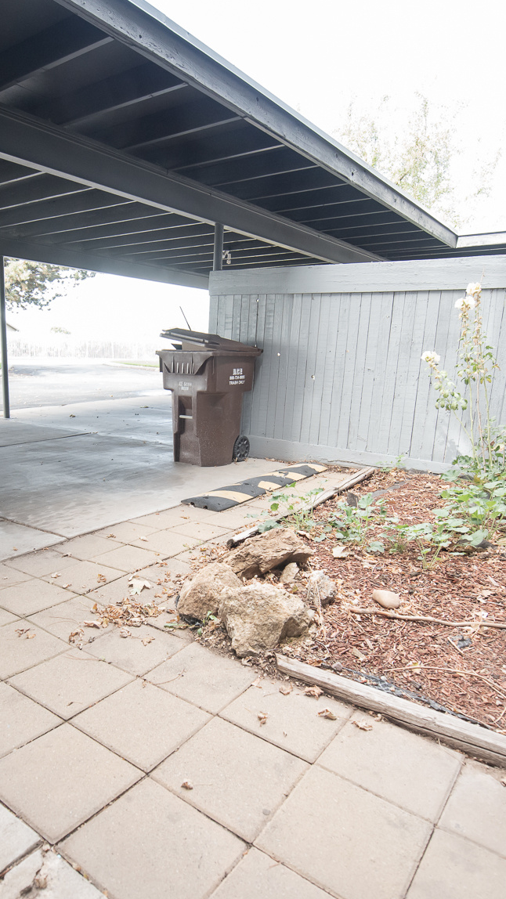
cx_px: 166
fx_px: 548
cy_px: 468
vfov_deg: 78.7
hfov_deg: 48.6
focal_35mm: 23
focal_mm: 14
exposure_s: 1/250
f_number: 3.5
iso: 1000
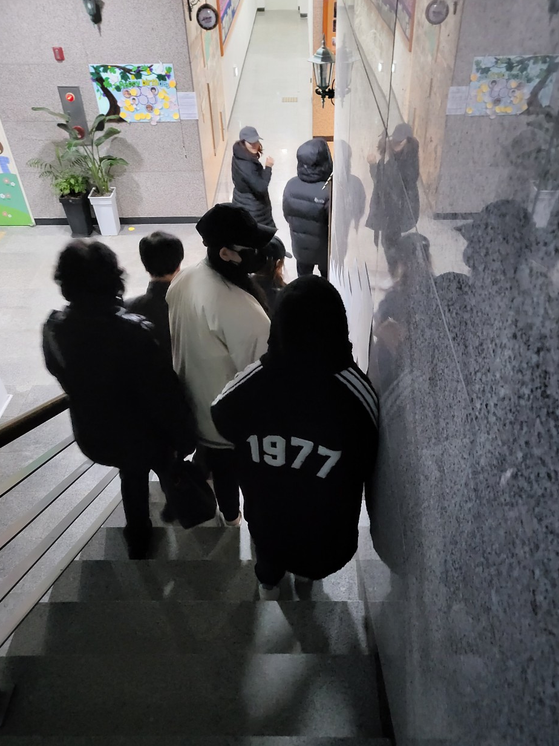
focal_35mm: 27
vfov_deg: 65.3
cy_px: 371
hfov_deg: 51.3
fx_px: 582
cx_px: 287
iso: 1600
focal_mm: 4.25
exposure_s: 1/24
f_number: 1.8
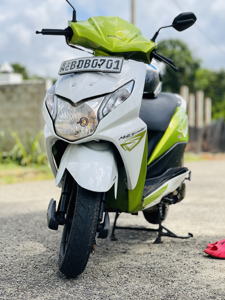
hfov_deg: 22.6
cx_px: 112
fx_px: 563
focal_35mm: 65
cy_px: 149
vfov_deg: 29.8
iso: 32
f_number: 2.2
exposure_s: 1/2053
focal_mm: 7.5
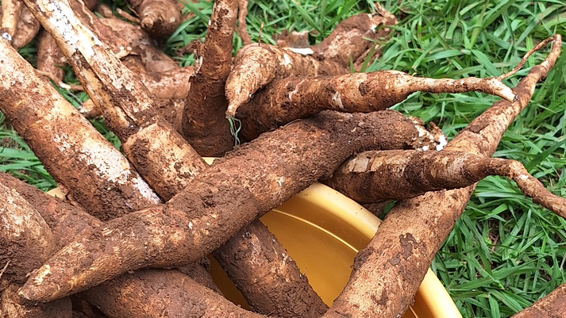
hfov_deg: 34.8
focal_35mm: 60
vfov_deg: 20.0
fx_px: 900
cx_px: 321
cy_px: 199
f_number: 1.8
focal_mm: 5.54
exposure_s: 1/451
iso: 40
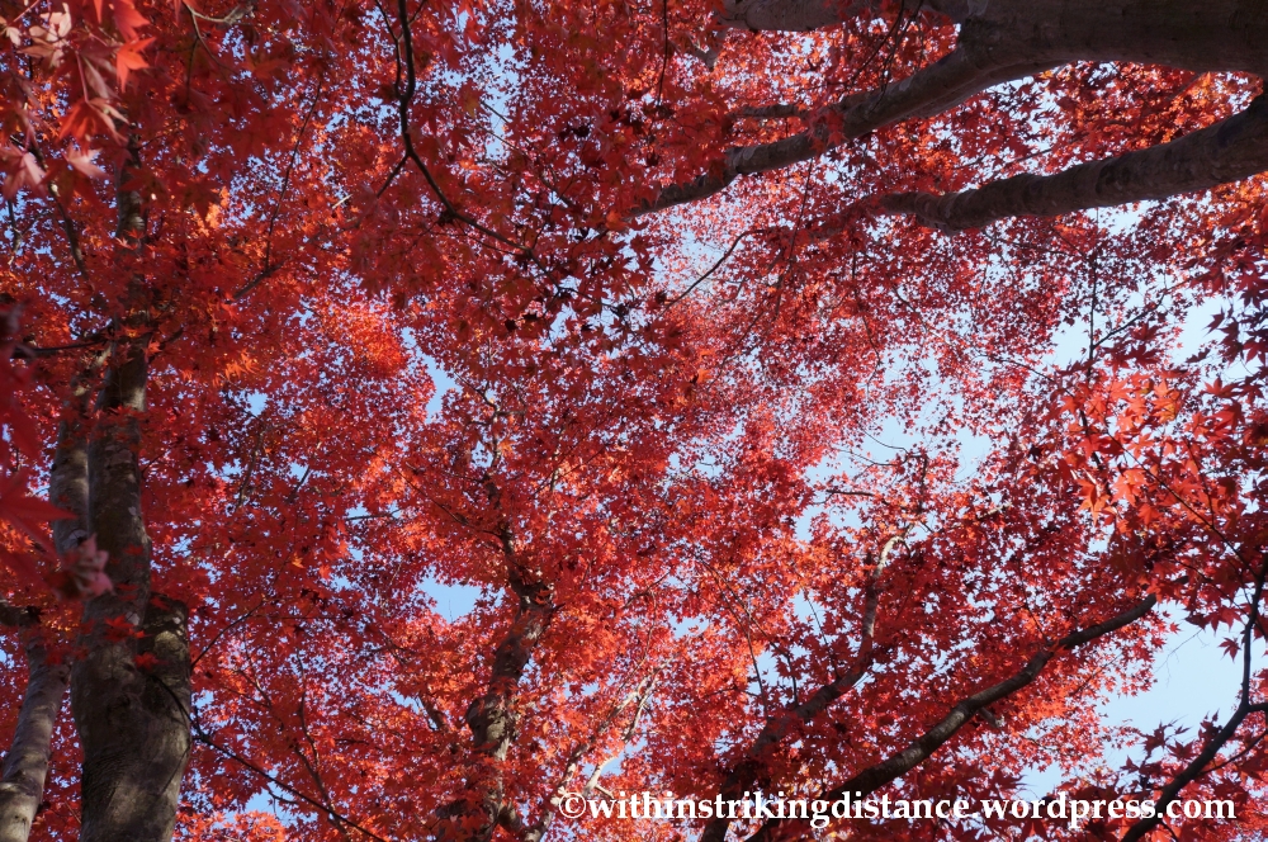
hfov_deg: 67.4
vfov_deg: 47.8
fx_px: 950
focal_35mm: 27
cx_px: 634
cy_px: 421
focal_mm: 18
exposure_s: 1/250
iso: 200
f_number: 8
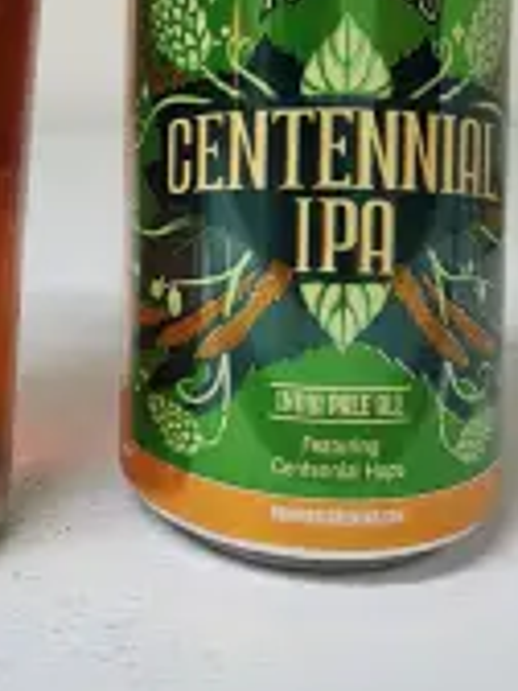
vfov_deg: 28.8
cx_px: 66
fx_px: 1237
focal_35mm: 62
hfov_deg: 23.1
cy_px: -37
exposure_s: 1/42.1
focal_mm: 5.4
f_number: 1.8
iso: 160
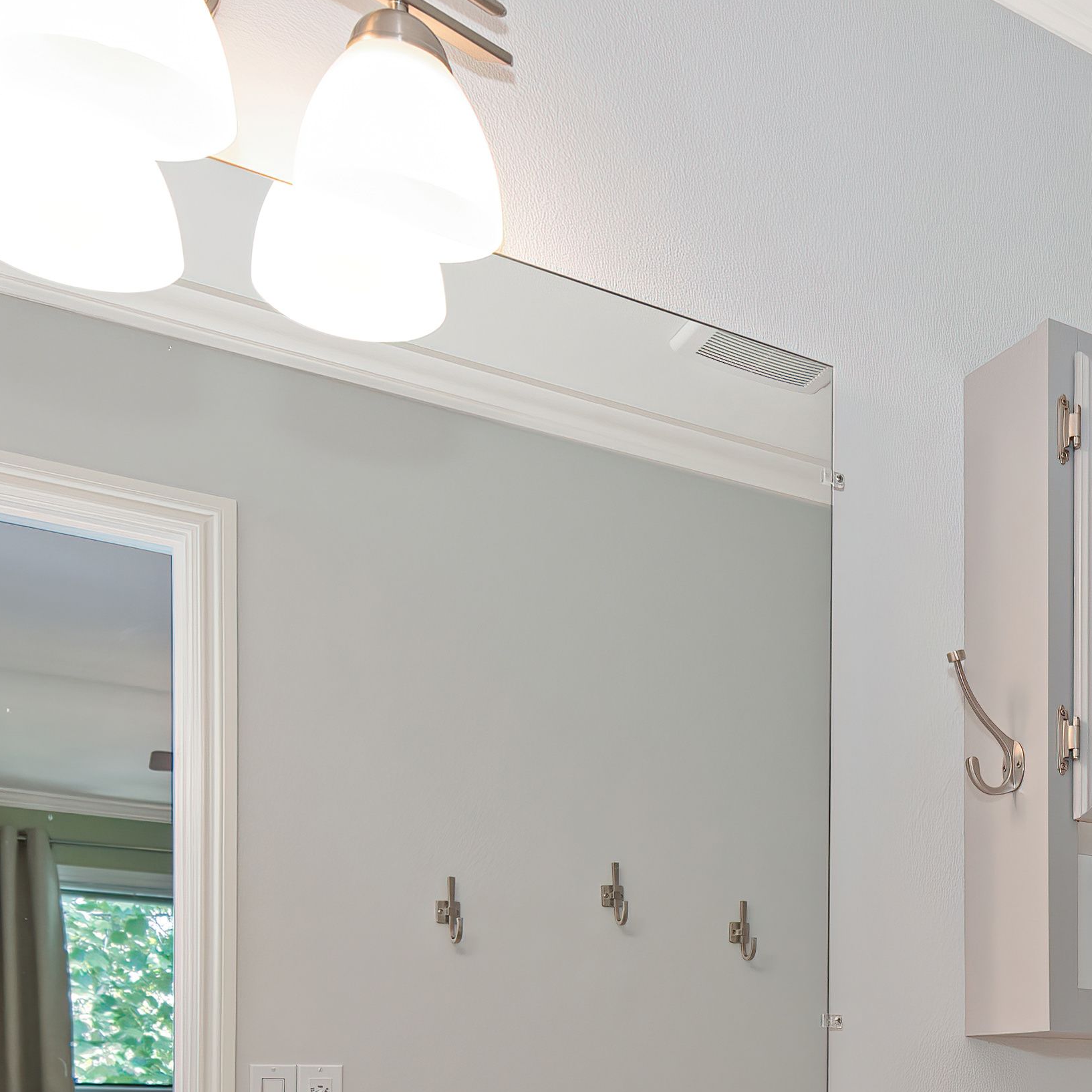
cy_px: 1107
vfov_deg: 34.6
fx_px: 1570
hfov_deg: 34.4
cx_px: 1129
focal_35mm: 44
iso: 560
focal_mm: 14
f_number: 4.8
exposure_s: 1/90
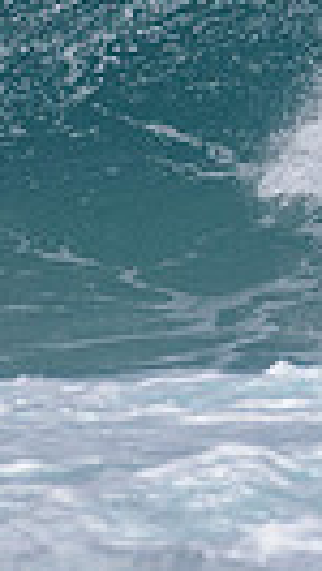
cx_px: 705
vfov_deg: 0.8
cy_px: 7
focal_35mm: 2796
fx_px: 42360
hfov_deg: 0.4
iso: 72
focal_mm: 500
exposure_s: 1/2000
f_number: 5.6
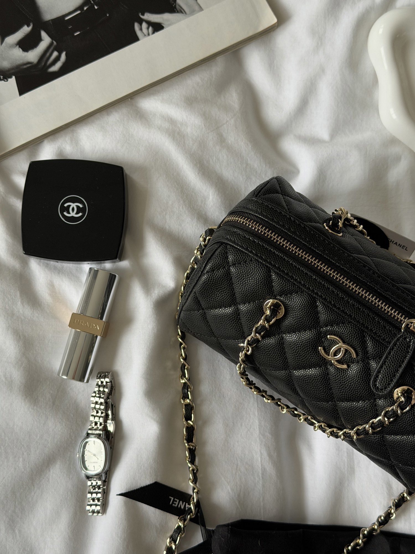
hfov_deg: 30.3
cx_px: 208
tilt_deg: -81.8
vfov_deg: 39.7
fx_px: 767
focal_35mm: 48
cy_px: 277
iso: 100
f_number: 1.78
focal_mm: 6.76
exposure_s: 1/81
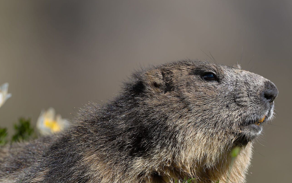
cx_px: 124
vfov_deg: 1.4
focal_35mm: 947
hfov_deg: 2.2
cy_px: 137
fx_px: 7537
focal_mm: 500
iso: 400
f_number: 5.6
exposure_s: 1/3200
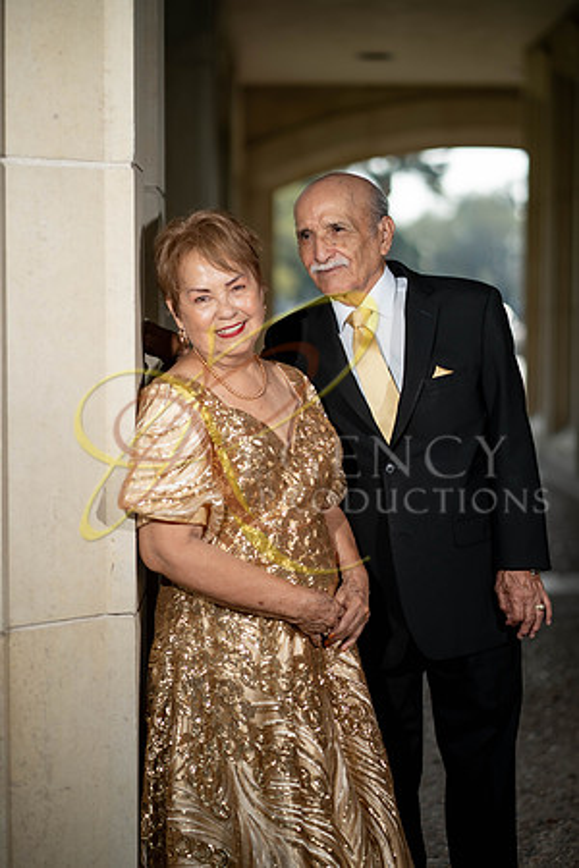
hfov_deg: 16.1
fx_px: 2050
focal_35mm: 85
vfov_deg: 23.9
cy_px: 434
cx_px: 290
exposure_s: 1/2000
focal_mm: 85
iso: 200
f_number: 2.2
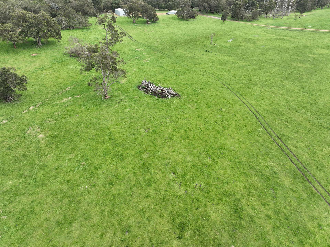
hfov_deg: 71.6
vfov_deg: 56.8
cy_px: 124
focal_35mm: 24
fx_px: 229
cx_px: 165
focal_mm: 12.29
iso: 100
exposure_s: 1/500
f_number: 2.8
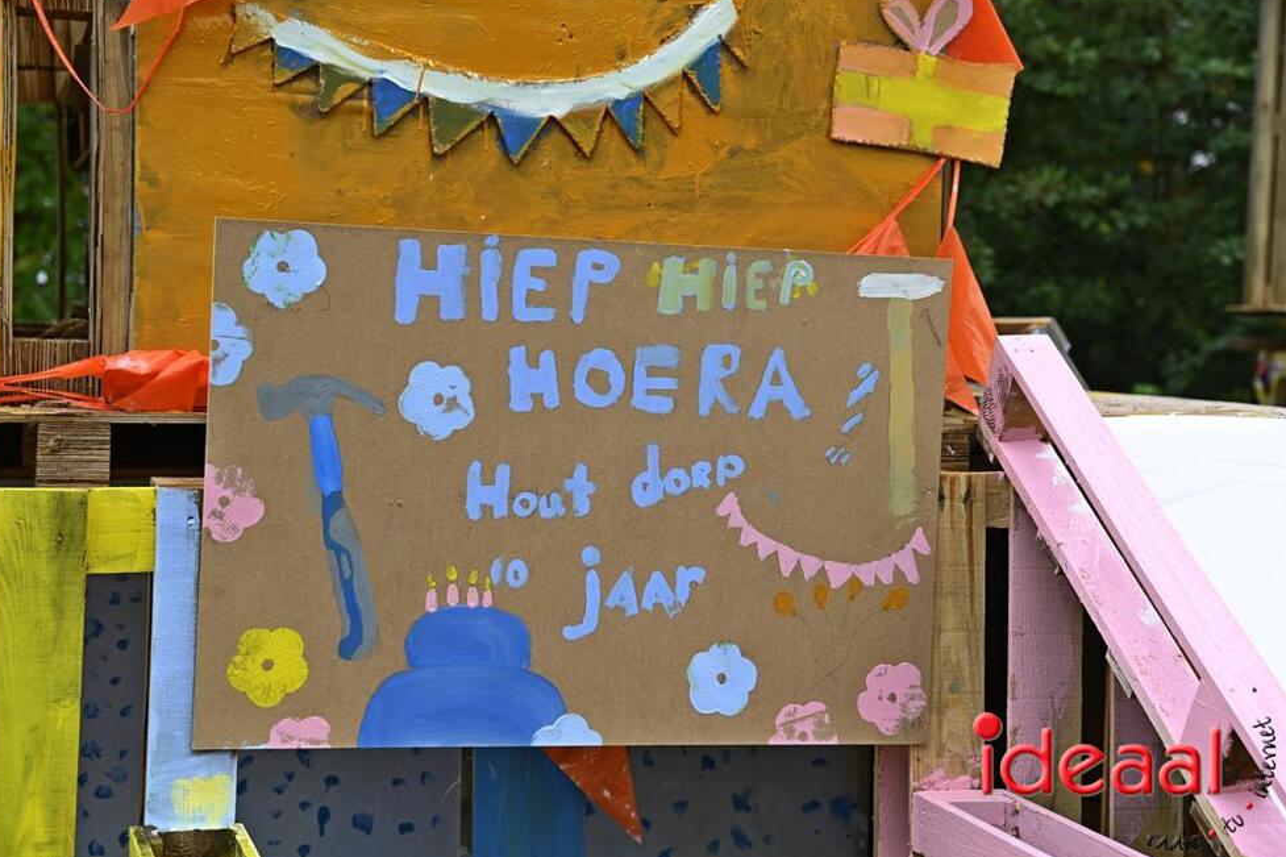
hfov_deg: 28.5
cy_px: 426
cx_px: 636
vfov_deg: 19.2
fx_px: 2536
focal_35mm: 71
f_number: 4.5
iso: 200
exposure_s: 1/320
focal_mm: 70
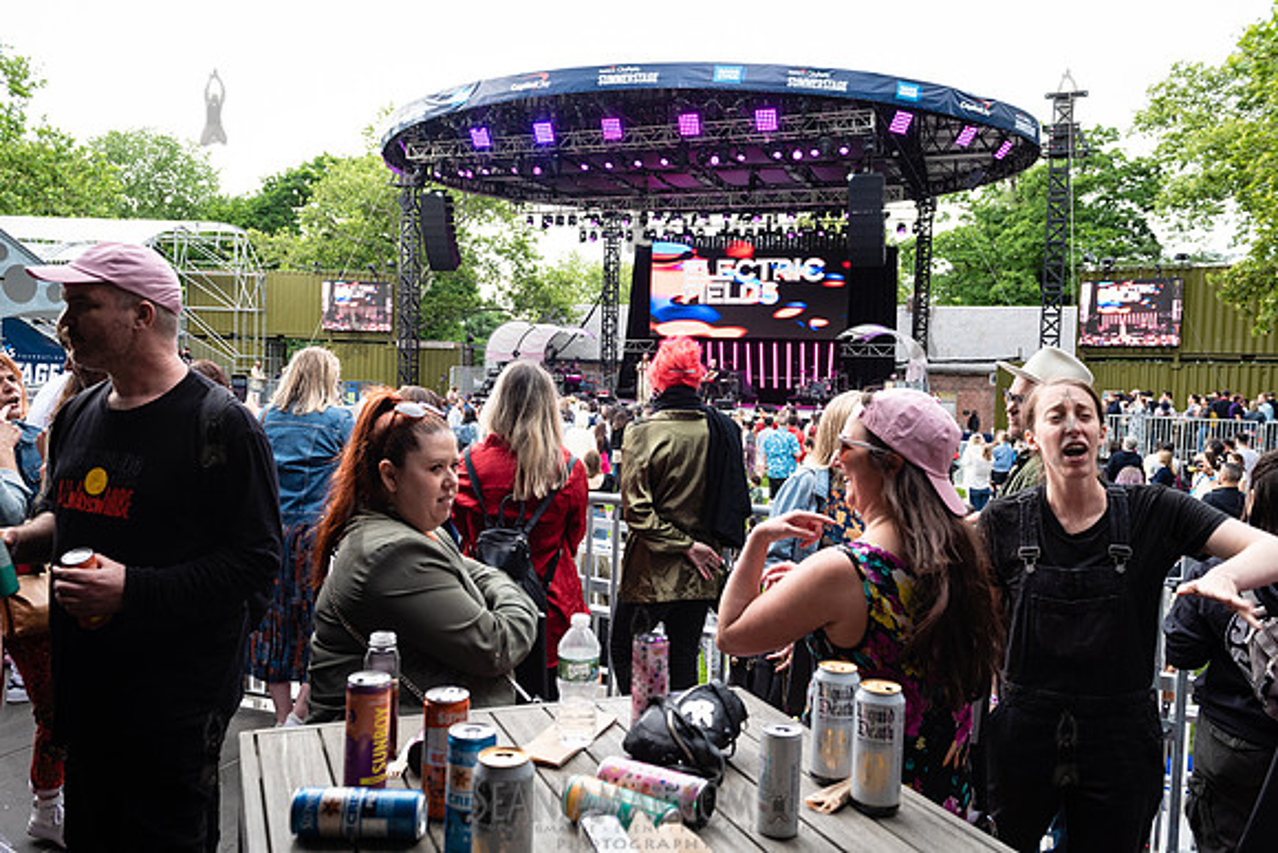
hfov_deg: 65.5
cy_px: 426
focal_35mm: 28
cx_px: 639
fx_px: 994
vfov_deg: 46.4
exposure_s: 1/200
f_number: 4.5
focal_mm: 28
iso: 640
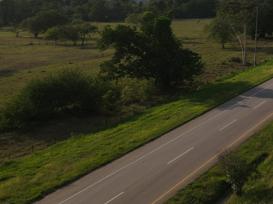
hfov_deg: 29.4
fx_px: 450
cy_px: -12
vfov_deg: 24.2
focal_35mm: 57
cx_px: 321
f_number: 2.8
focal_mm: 4.5
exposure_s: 1/80
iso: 100
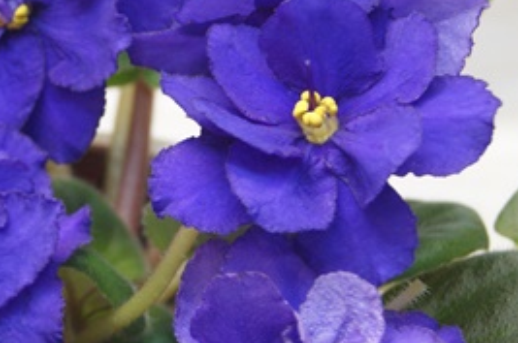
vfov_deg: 7.6
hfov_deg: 11.4
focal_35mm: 180
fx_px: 2585
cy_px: 213
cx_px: 50
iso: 400
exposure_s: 1/30
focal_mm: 40
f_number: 5
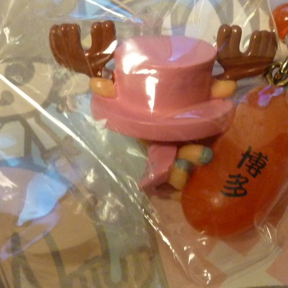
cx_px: 187
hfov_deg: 20.6
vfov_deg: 20.6
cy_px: 144
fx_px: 791
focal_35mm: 84
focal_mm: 6.5
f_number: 3.6
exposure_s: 1/20
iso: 400
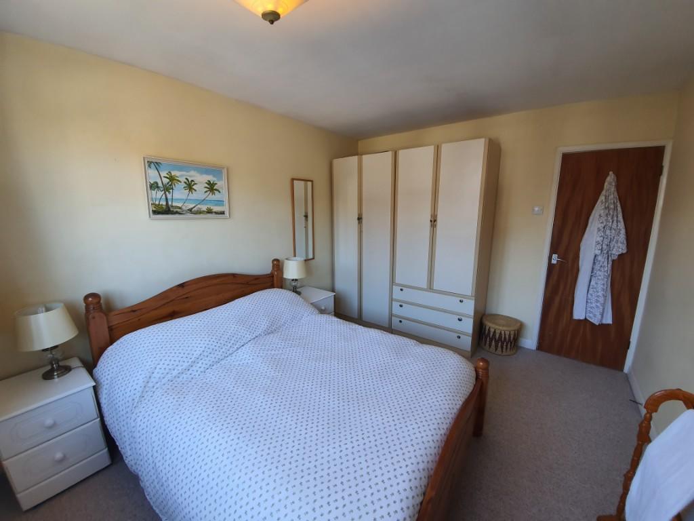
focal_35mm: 13
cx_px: 347
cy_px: 260
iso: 100
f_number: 2.2
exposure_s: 1/50
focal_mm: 1.8
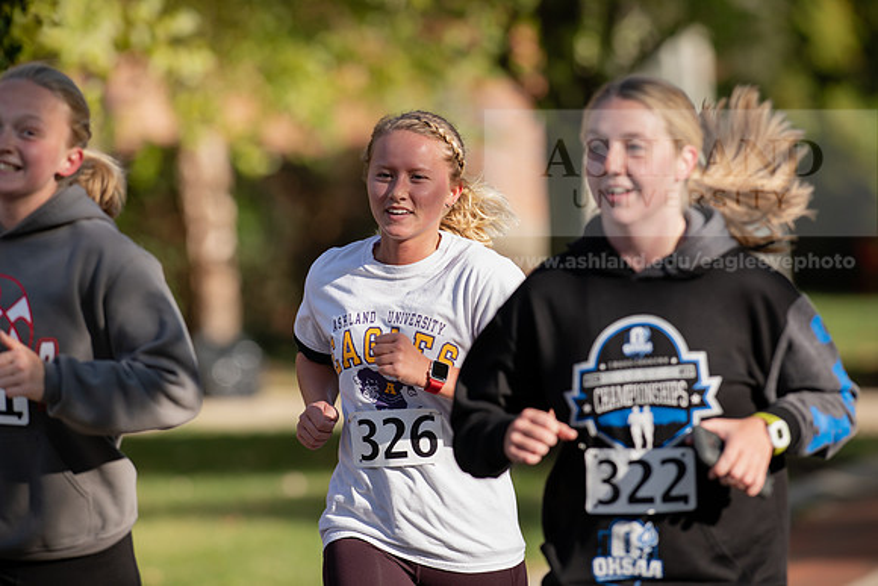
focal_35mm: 300
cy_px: 293
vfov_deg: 4.6
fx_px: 7318
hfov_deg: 6.9
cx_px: 439
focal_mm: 300
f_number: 4.5
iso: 200
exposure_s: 1/800
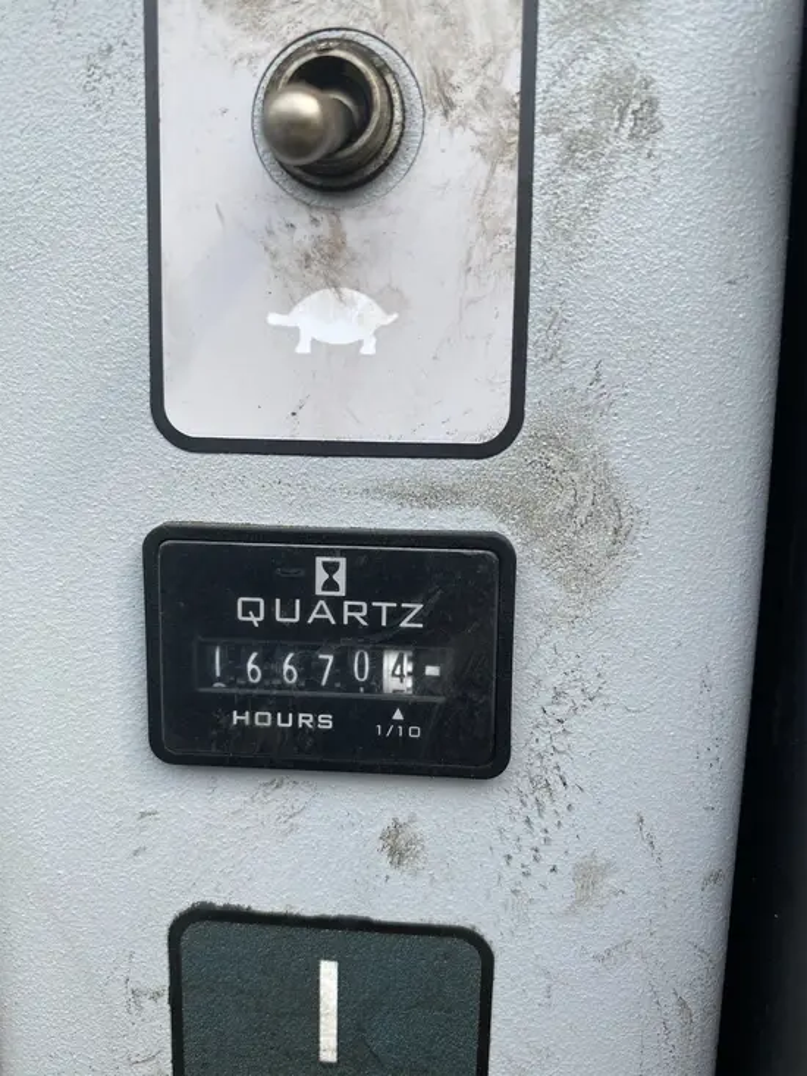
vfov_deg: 67.3
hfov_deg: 53.1
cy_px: 538
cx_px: 404
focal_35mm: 26
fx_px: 808
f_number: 1.8
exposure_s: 1/747
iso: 32
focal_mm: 4.25
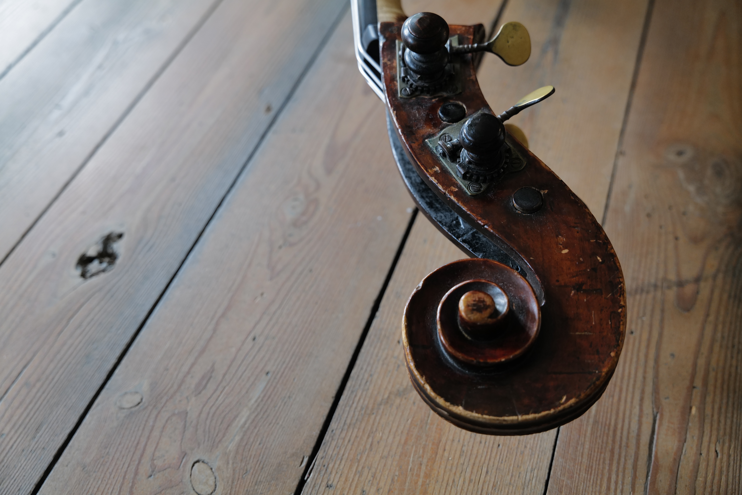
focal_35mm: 40
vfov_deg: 33.4
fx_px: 825
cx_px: 371
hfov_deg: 48.4
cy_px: 248
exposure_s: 1/125
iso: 1600
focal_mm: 40
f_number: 3.5
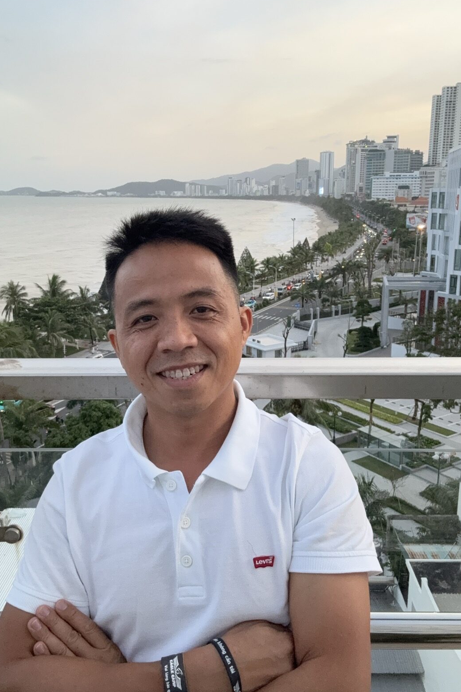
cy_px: 349
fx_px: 615
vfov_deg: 58.7
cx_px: 241
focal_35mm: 32
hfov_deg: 41.1
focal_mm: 2.69
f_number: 1.9
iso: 80
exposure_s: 1/78
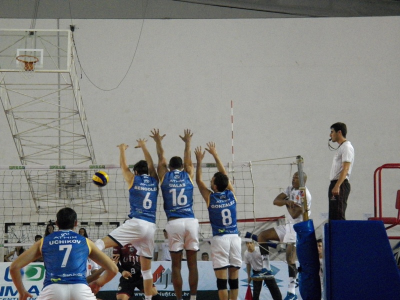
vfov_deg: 13.1
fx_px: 1306
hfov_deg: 17.4
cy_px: 150
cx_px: 200
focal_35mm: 113
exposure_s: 1/250
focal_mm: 20.2
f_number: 3.6
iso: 1600
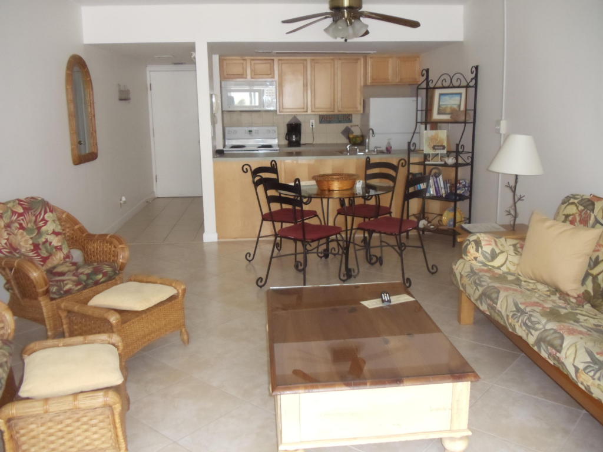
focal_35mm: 44
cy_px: 226
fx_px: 766
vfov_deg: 32.9
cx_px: 302
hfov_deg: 42.9
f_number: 3.5
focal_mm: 6
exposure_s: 1/30
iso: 400
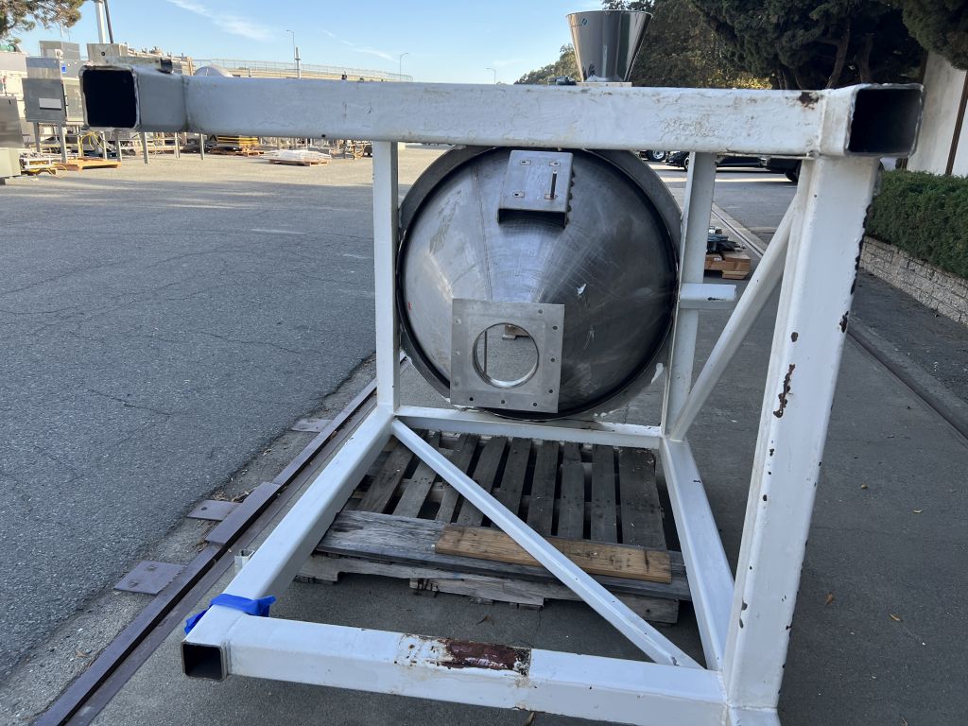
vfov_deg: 53.1
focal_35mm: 26
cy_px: 363
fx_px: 727
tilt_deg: -15.5
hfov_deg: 67.3
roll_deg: -0.5
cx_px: 484
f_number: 1.5
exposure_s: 1/547
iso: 50
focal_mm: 5.7
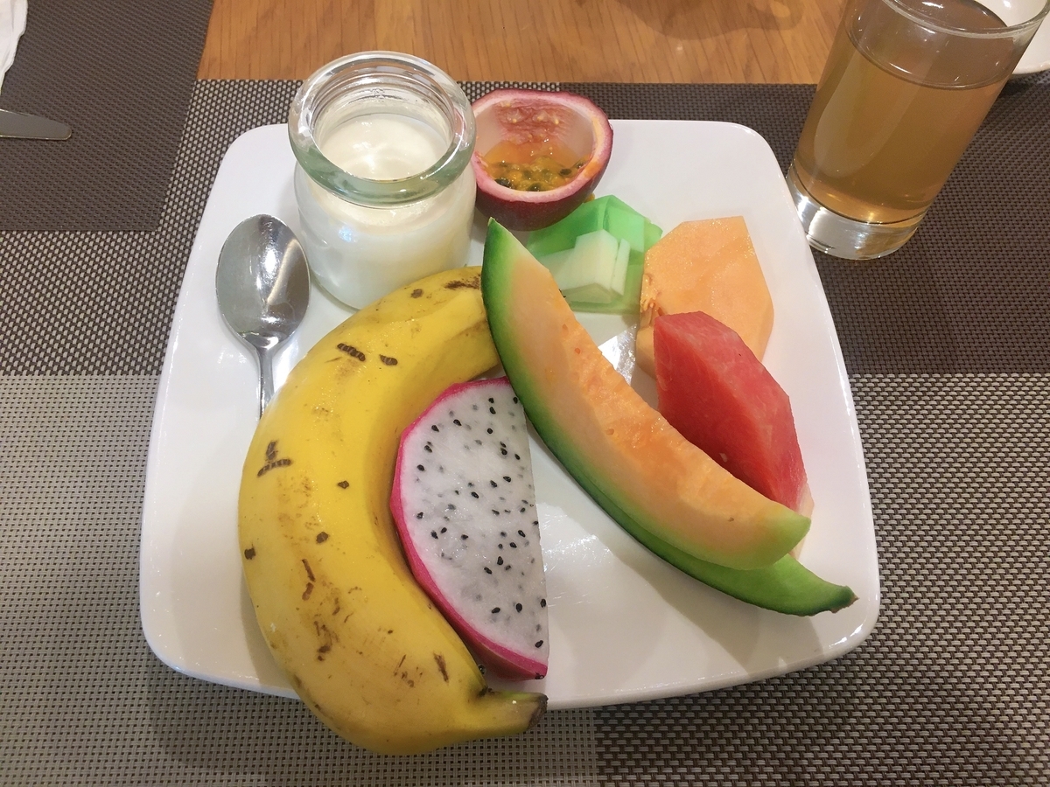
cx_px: 525
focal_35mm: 29
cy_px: 394
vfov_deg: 48.2
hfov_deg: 61.7
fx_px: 880
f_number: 2.2
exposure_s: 1/33
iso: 125
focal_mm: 4.15
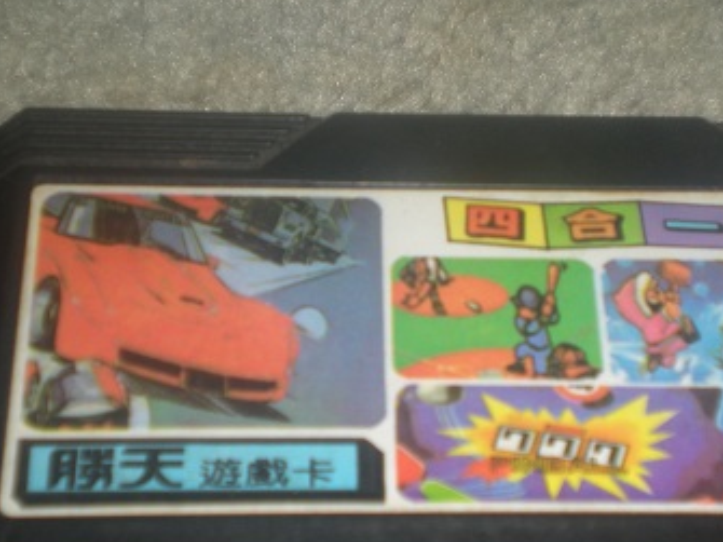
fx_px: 1712
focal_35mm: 82
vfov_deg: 18.0
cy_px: 322
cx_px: 414
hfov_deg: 23.8
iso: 64
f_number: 3.9
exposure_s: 1/60
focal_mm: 9.3
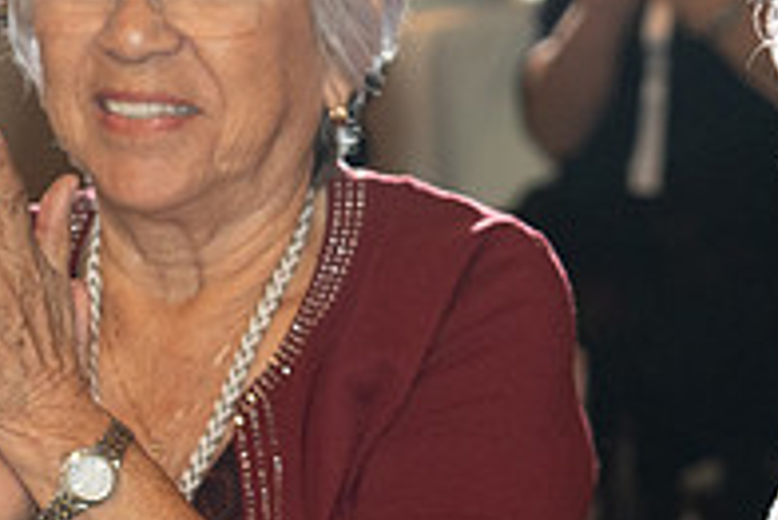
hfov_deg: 8.1
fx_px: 5450
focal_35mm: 252
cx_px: 842
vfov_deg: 5.5
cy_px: 284
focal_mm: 57
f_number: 2.8
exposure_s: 1/125
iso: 1600
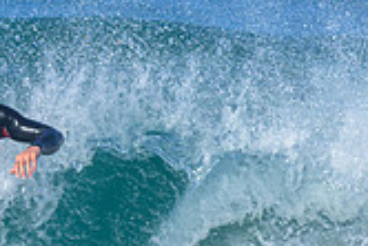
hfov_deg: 0.5
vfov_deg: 0.4
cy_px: 291
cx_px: -9
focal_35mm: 3848
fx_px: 39369
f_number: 6.3
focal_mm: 800
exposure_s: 1/2000
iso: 360
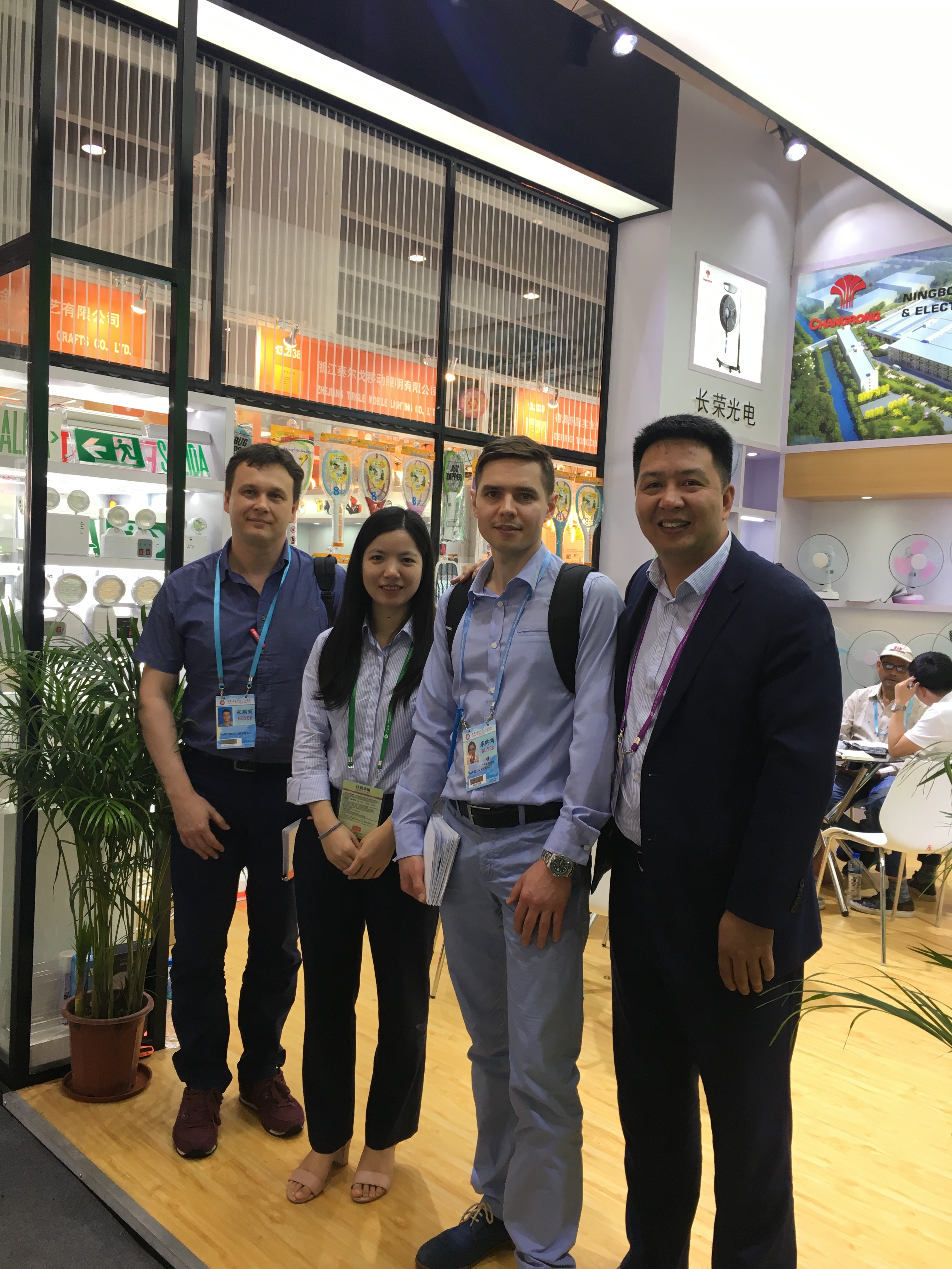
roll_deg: -3.0
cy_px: 634
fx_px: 1063
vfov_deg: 61.7
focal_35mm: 29
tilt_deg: -1.3
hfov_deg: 48.2
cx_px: 476
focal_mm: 4.15
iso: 25
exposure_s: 1/33
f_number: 2.2
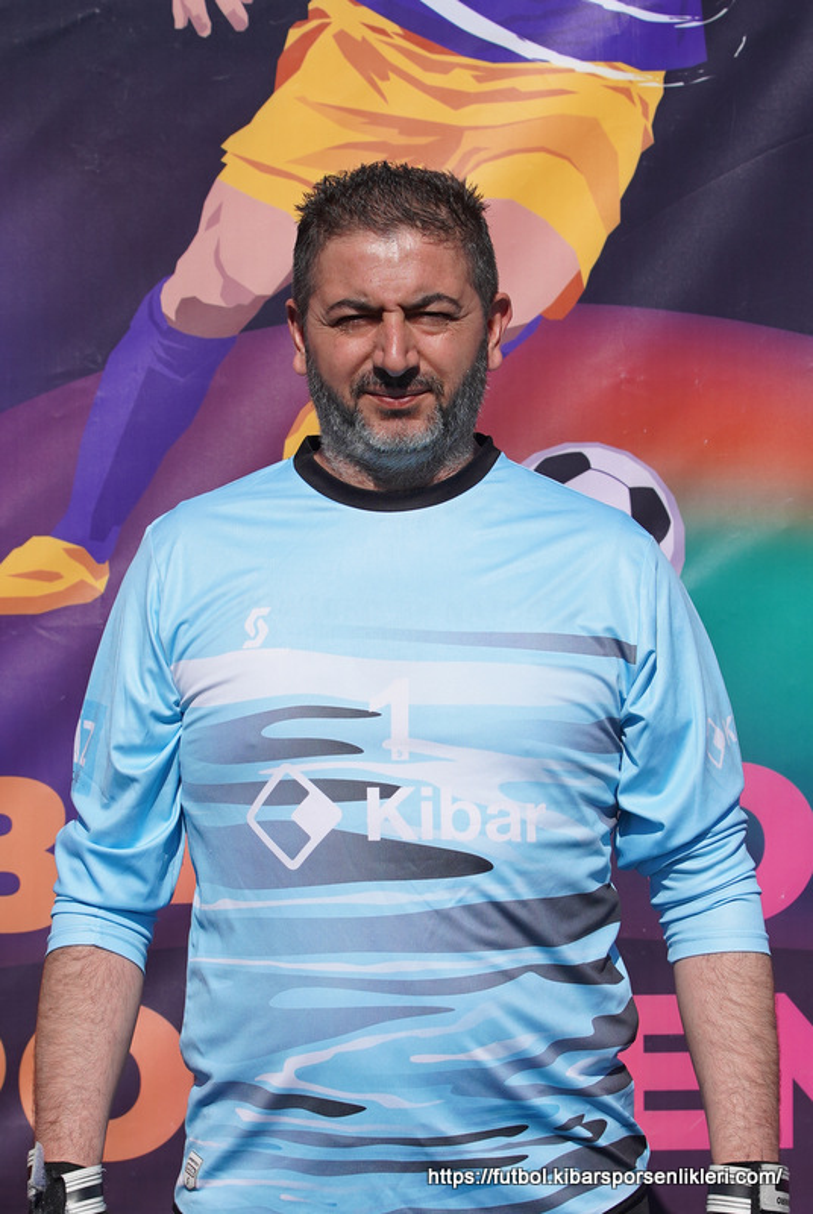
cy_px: 607
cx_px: 406
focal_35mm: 105
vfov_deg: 19.4
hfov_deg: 13.1
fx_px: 3544
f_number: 5
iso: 100
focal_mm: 70
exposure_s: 1/1250
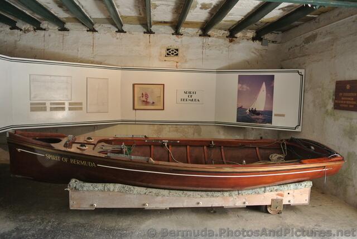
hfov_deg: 67.3
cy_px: 120
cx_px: 178
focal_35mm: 27
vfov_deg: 48.0
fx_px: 268
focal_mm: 10
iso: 720
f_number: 3.5
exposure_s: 1/60
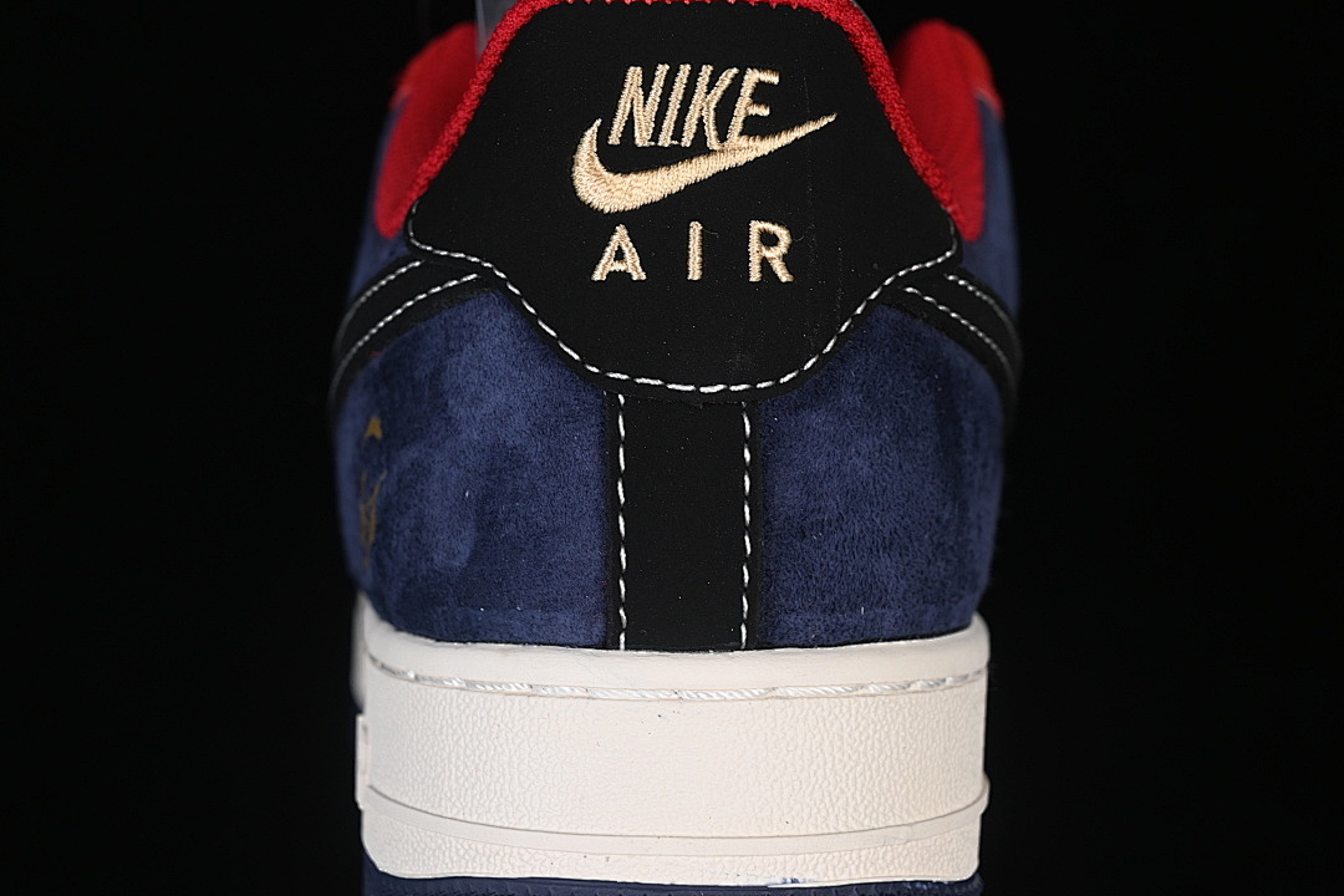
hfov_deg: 27.0
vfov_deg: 18.2
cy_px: 448
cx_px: 672
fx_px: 2800
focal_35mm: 75
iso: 160
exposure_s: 1/60
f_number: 7.1
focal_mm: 50
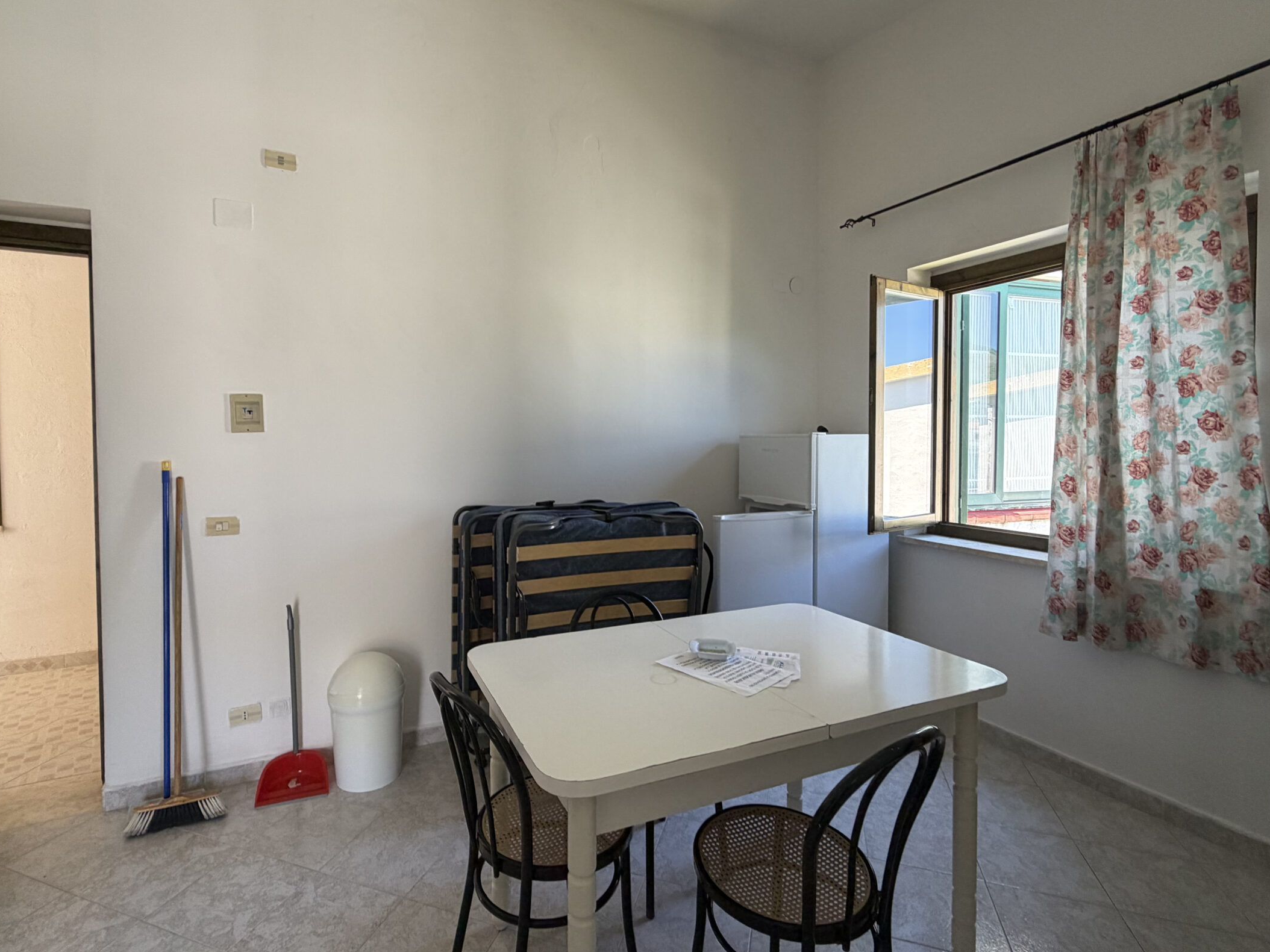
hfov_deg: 90.9
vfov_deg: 74.7
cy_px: 453
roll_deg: +0.5
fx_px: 624
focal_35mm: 17
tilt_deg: -1.7
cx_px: 590
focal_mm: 2.22
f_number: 2.2
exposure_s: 1/121
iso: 160
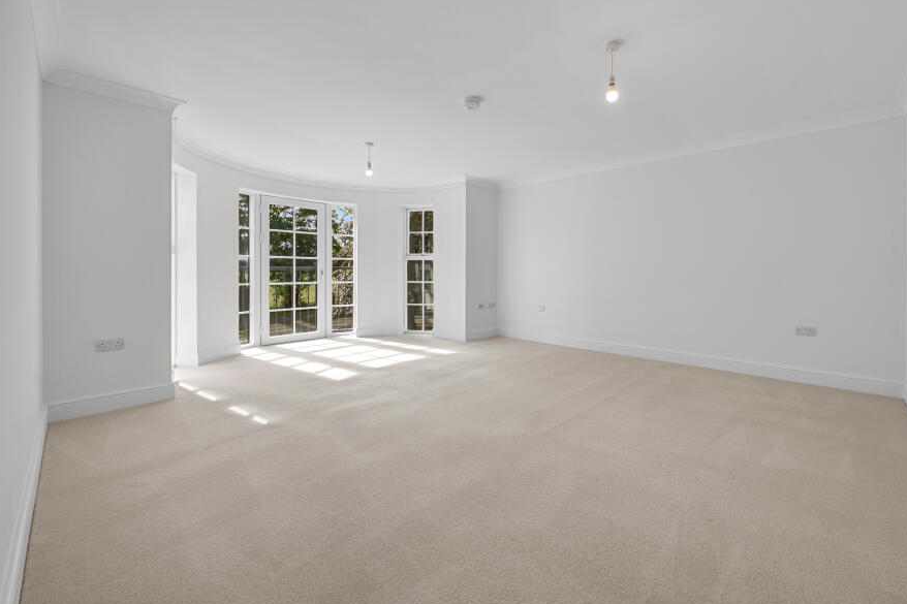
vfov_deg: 81.2
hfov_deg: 103.5
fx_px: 353
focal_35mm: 14
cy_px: 293
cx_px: 522
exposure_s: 1/13
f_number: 9
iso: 400
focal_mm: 12
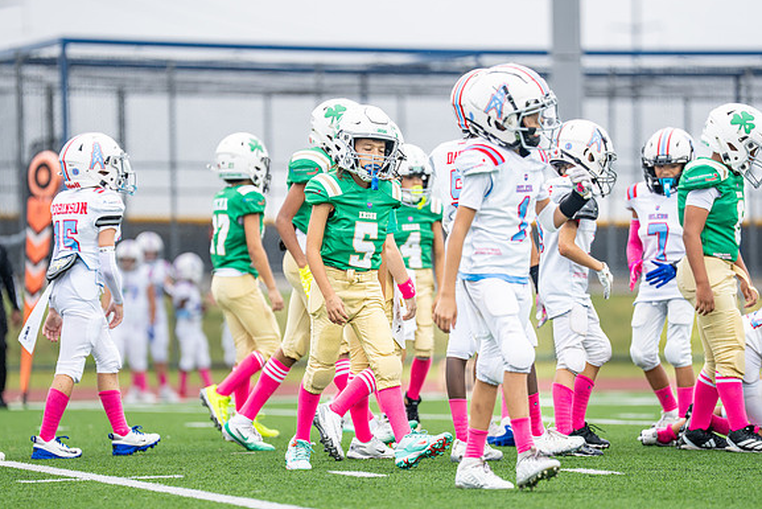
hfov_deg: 7.8
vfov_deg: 5.2
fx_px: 5589
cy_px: 292
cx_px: 358
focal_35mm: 264
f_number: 2.8
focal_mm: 200
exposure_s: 1/1000
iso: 500
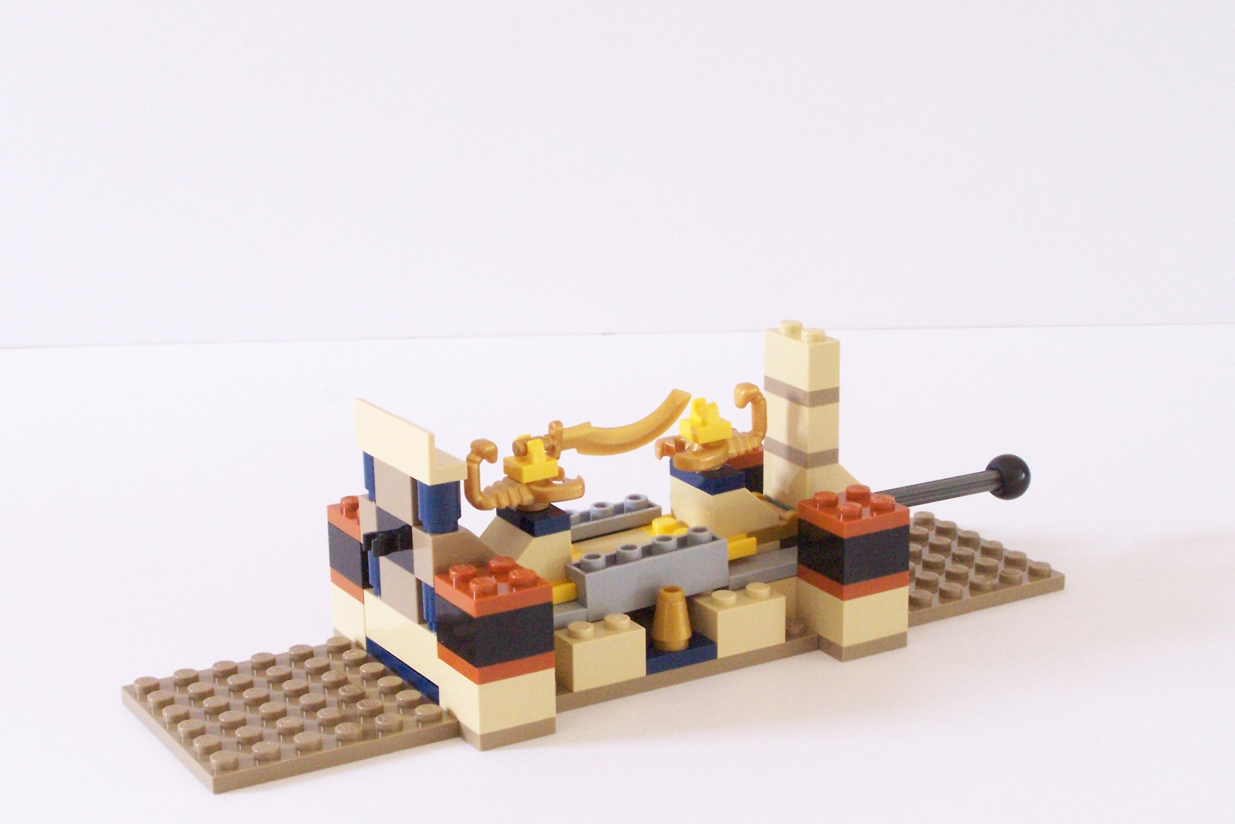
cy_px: 462
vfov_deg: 19.5
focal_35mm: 70
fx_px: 2401
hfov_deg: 28.8
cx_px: 618
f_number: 5.6
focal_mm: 11.1
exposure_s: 1/15
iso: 400
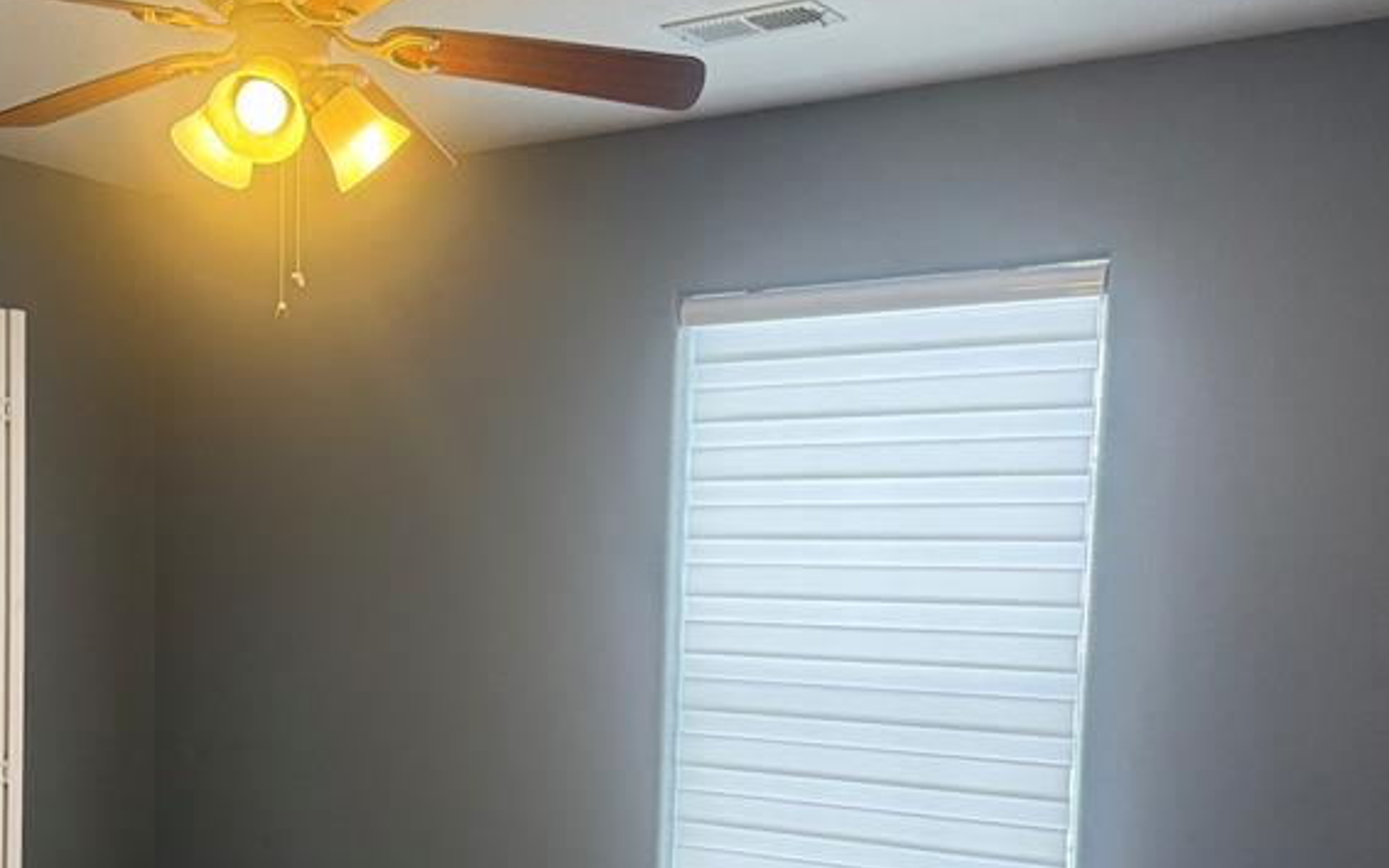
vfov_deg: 27.3
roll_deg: -1.3
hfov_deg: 43.1
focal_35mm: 46
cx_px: 508
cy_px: 731
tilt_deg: -3.6
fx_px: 1742
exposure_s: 1/120
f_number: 1.78
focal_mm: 6.76
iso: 250
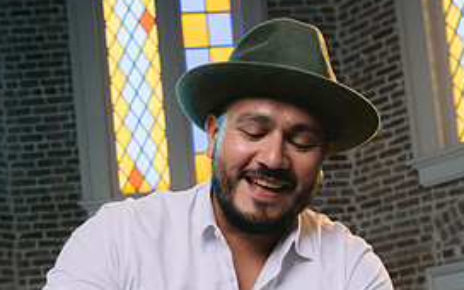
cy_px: 363
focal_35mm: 59
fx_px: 746
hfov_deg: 34.5
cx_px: 237
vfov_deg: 20.4
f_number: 5.6
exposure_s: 1/125
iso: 200
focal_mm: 35
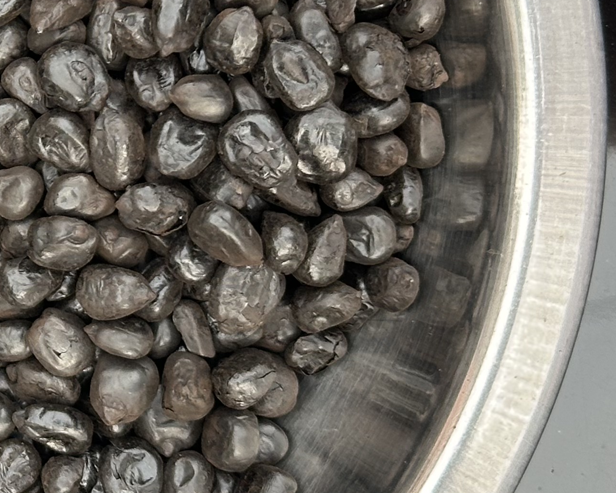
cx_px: -346
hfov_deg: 12.4
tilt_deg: -79.5
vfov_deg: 10.5
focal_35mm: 147
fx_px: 2680
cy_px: 96
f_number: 1.78
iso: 80
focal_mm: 6.86
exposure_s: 1/118
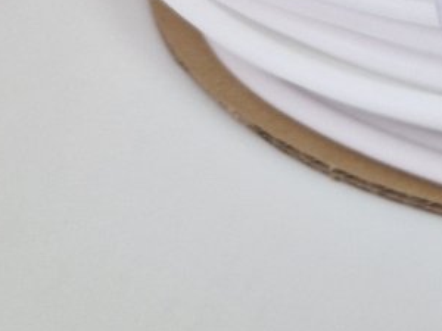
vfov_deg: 15.1
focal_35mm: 92
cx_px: 676
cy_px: -131
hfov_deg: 18.7
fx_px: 1175
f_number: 1.8
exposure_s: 1/100
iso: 80
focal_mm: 5.4
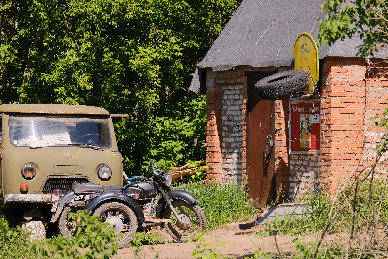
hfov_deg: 7.1
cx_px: 194
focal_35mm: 289
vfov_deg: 4.8
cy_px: 130
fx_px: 3115
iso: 640
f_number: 6.4
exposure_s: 1/1000
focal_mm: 192.9
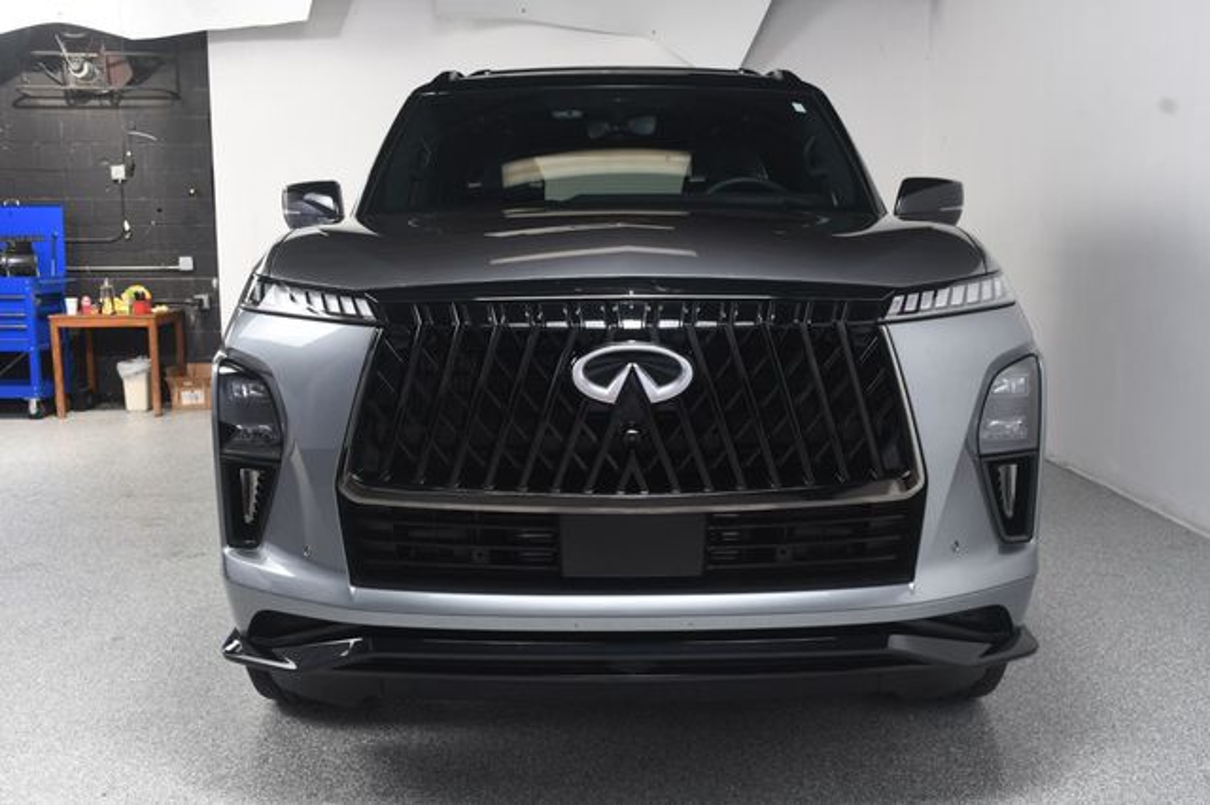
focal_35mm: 39
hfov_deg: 49.6
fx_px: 1310
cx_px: 605
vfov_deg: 34.2
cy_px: 402
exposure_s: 1/160
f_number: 8
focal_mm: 26
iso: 100
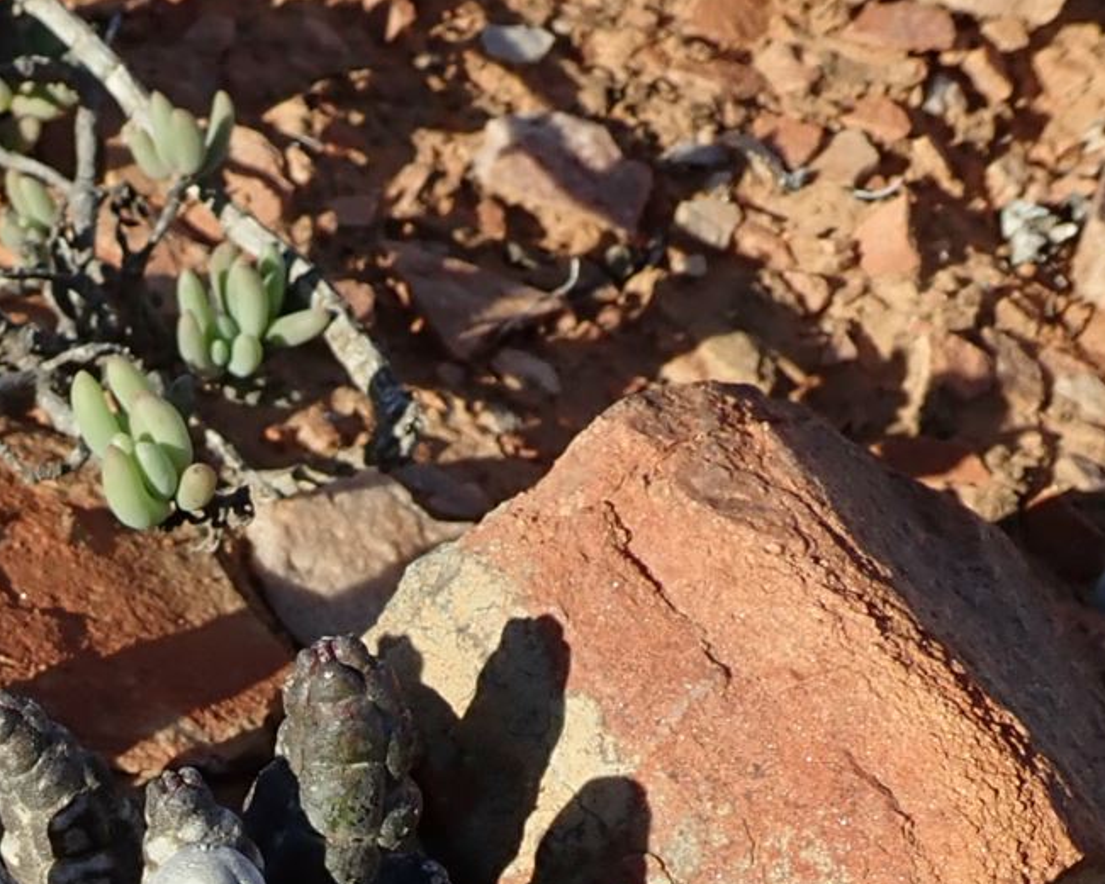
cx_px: -300
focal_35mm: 90
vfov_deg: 16.0
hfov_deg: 19.7
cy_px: 1228
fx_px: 2944
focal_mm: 5.5
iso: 100
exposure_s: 1/640
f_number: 3.2
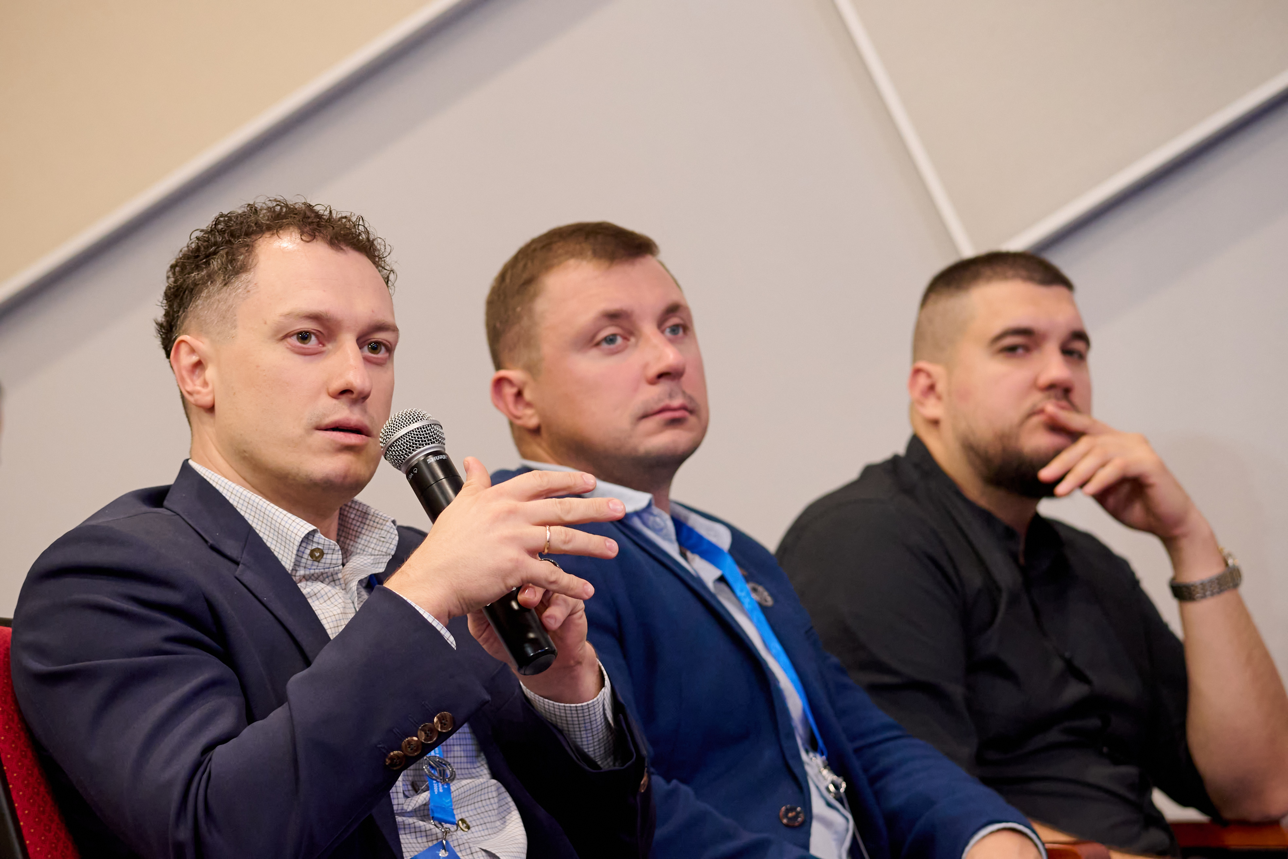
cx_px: 644
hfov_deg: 14.0
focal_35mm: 147
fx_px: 5259
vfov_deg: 9.3
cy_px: 430
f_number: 4
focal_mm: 98
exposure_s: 1/125
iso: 3200
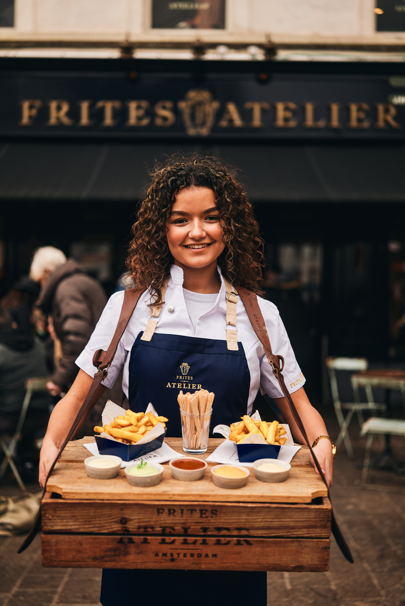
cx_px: 202
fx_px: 843
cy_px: 303
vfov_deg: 39.6
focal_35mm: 50
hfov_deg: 27.0
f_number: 2
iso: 200
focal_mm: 50
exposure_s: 1/2000
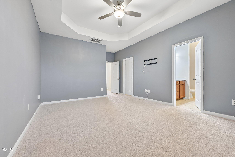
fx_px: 91
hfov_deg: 104.3
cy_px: 78
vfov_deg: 81.2
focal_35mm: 14
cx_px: 118
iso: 400
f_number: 8
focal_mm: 14
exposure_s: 1/8
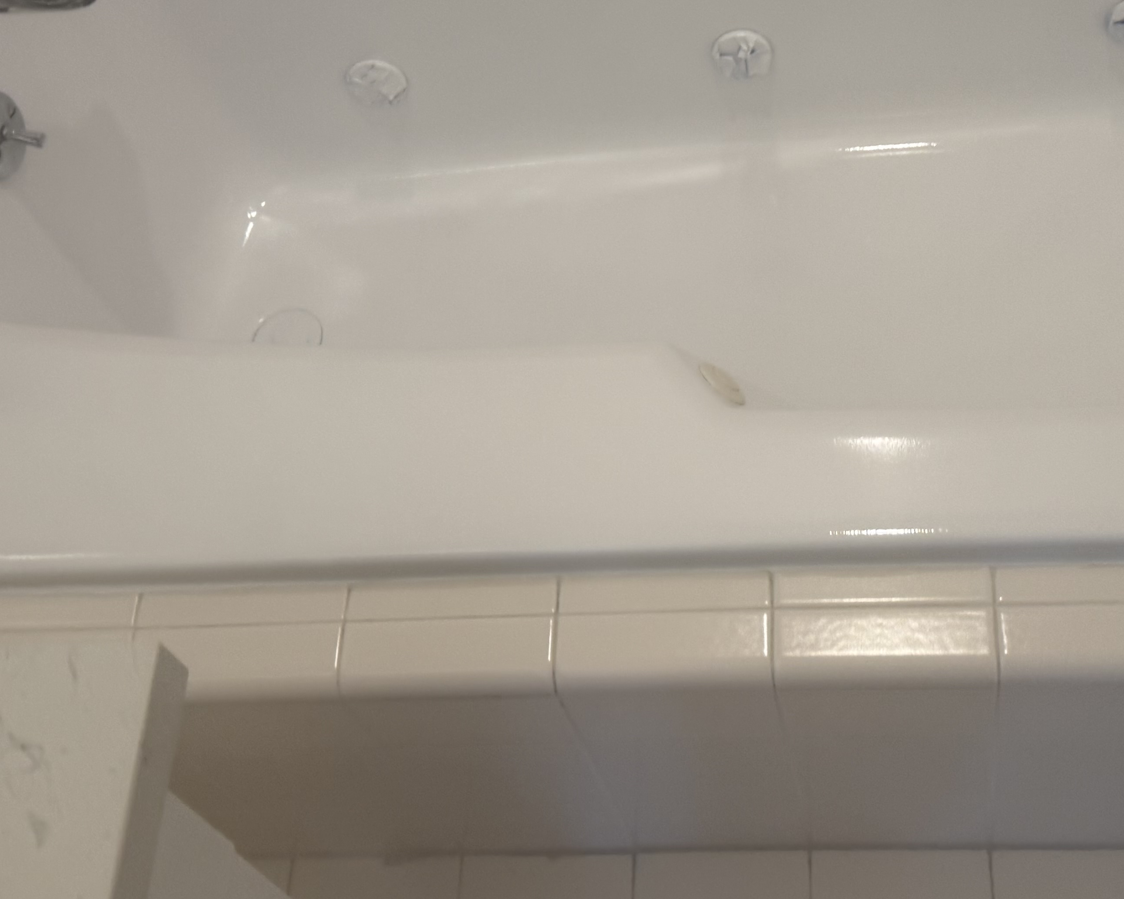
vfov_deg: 28.8
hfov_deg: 35.8
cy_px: 244
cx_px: 715
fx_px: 1730
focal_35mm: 52
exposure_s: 1/120
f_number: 1.78
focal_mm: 6.76
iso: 100
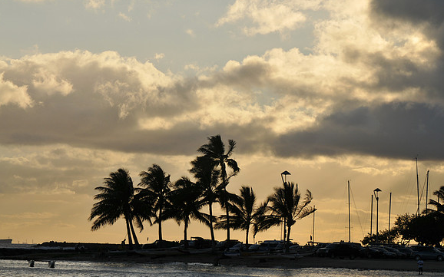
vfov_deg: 7.0
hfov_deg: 11.2
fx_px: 2262
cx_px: 222
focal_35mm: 187
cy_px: 133
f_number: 11
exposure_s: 1/500
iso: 200
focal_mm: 122
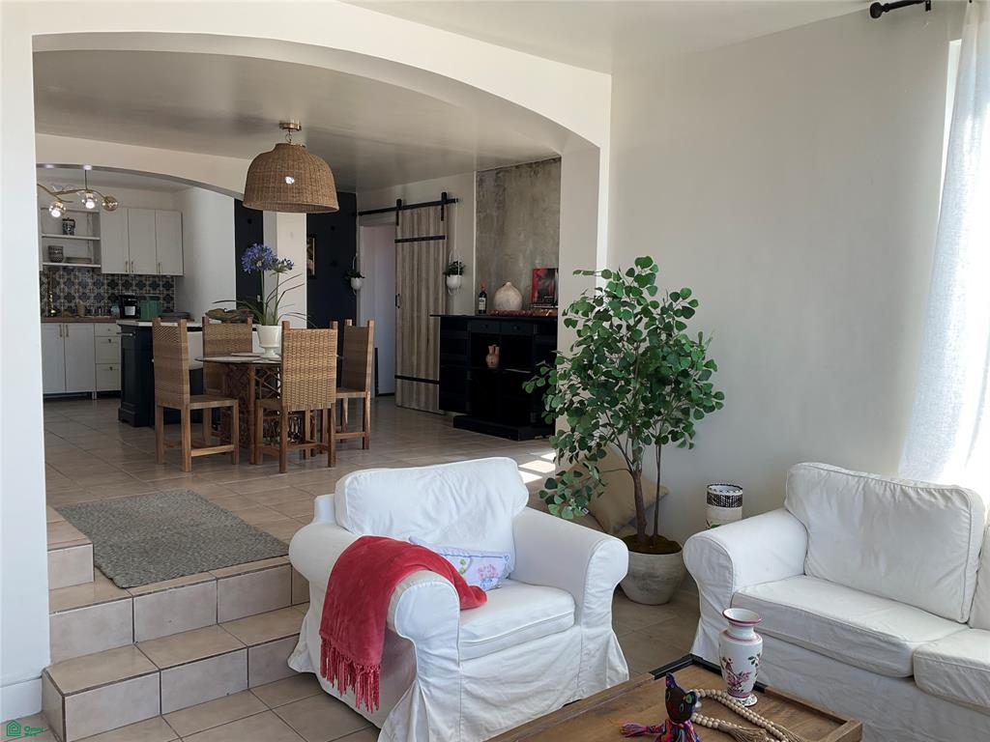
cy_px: 371
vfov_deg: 48.2
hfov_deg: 61.7
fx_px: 829
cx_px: 495
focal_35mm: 29
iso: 16
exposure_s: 1/131
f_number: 1.8
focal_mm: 3
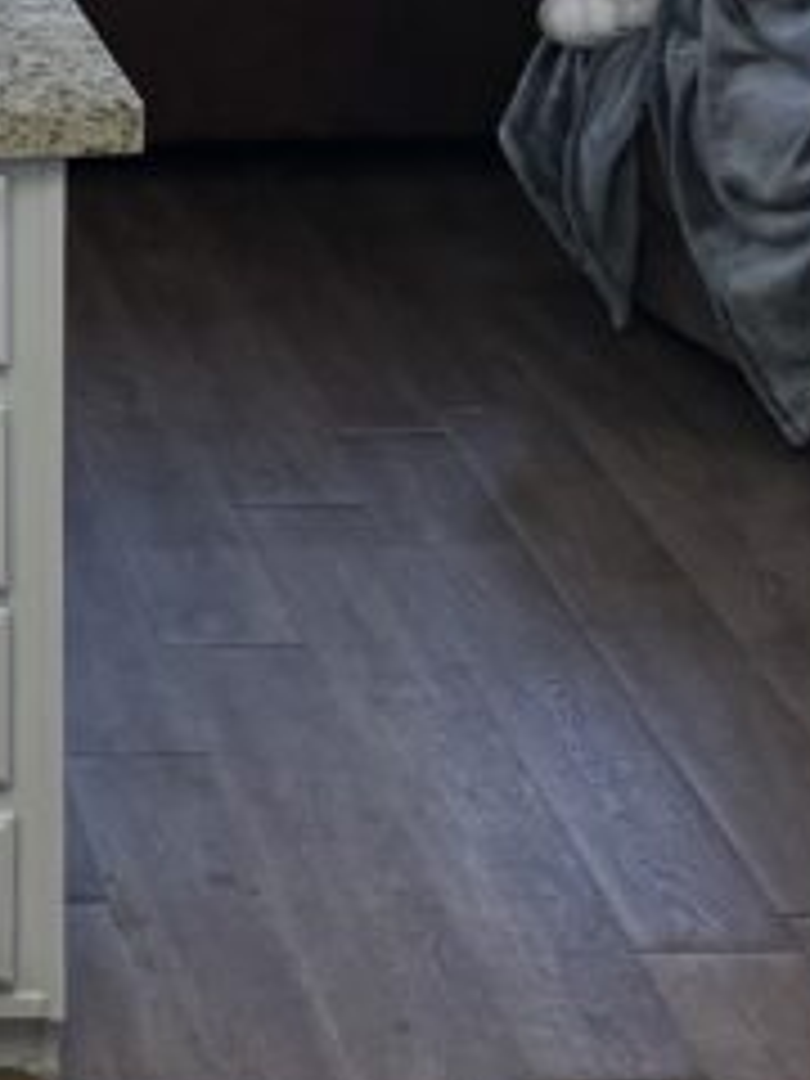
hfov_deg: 12.0
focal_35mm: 111
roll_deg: +3.2
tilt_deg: -13.7
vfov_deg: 17.4
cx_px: -778
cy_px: 68
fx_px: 3463
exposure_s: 1/120
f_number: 1.6
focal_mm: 5.96
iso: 125
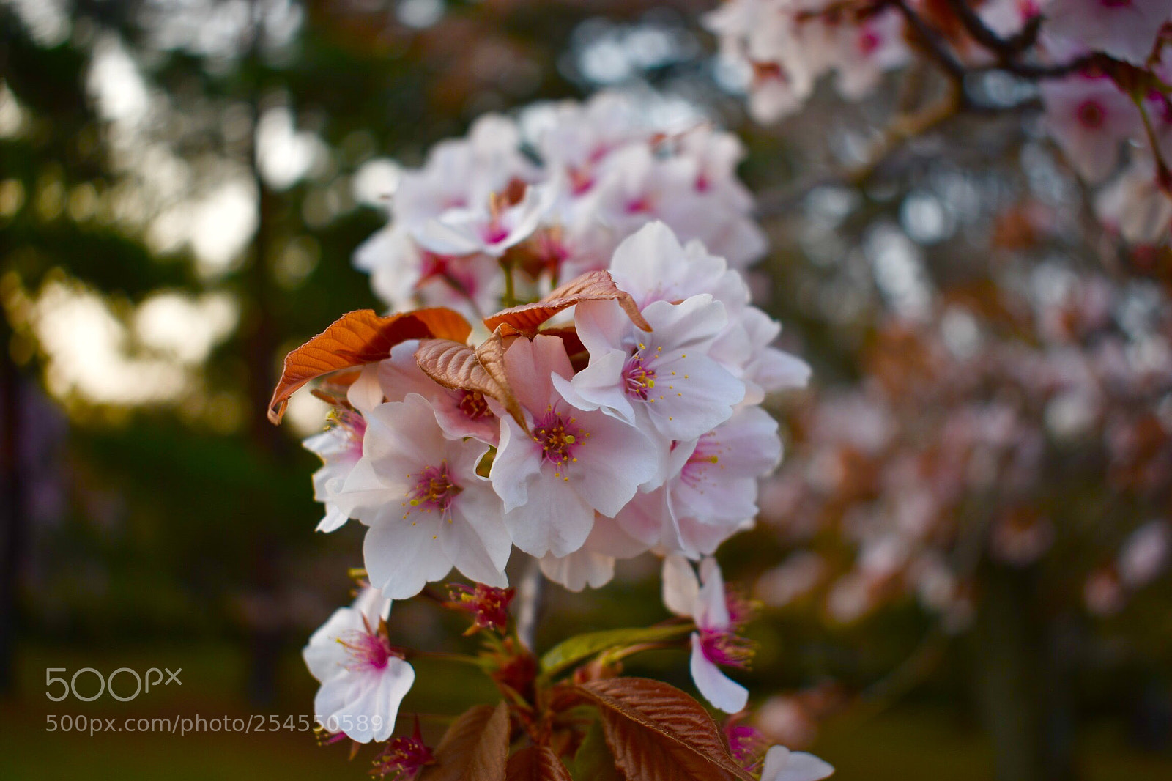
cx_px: 586
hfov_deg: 53.1
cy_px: 390
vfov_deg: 36.9
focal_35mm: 36
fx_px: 1172
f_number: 3.8
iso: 100
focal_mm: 24
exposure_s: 1/100
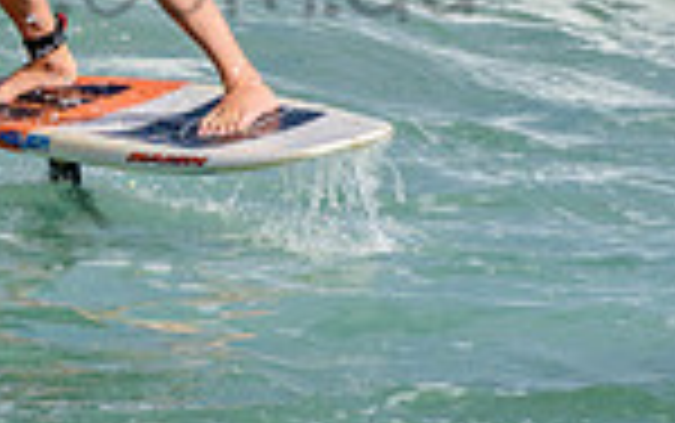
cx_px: 0
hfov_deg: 0.9
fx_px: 44367
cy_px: -88
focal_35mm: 2410
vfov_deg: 0.5
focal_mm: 500
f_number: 5.6
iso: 160
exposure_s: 1/2000
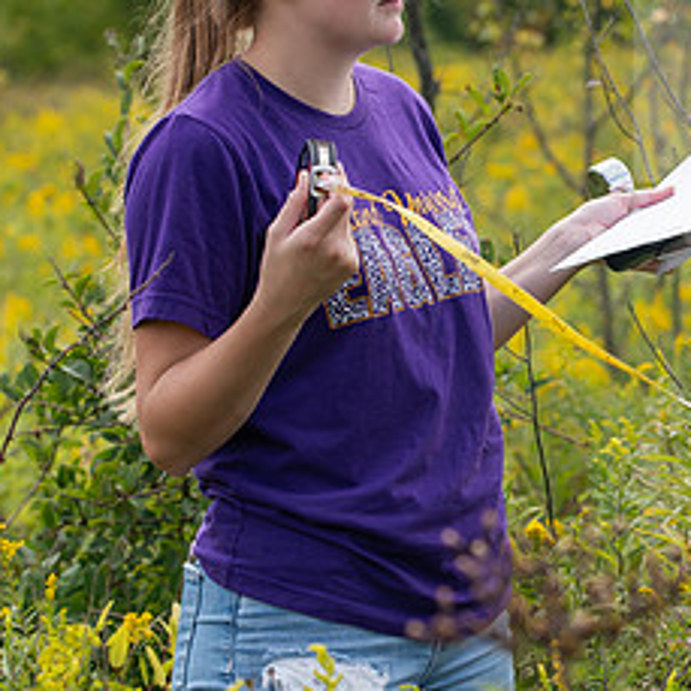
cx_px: 543
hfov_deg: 11.5
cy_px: 294
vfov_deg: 11.6
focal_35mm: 151
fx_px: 3410
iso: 80
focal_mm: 70
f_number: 4
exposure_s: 1/400
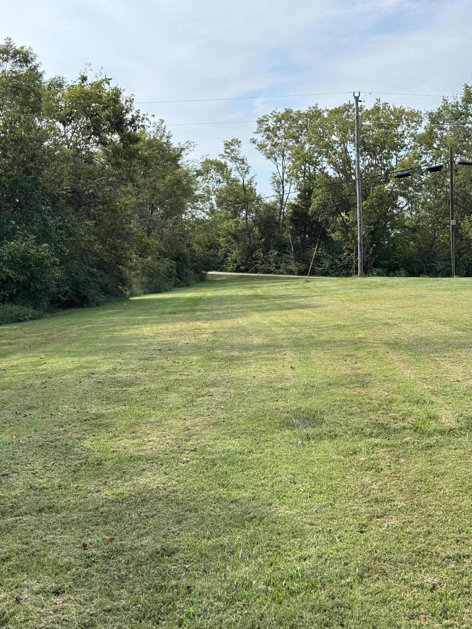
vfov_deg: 36.8
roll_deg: -2.4
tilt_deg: -7.0
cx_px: 236
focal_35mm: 52
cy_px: 314
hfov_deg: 28.0
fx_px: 945
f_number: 1.6
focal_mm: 5.96
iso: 32
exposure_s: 1/1295
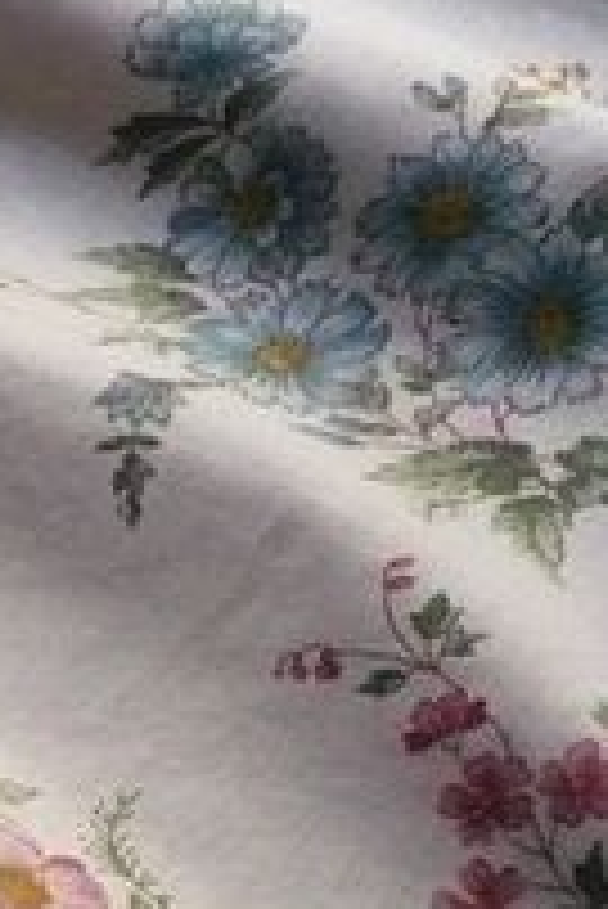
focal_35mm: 126
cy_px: 986
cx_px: -766
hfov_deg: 9.8
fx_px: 3186
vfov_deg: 15.8
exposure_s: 1/160
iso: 400
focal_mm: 5.8
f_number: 2.8
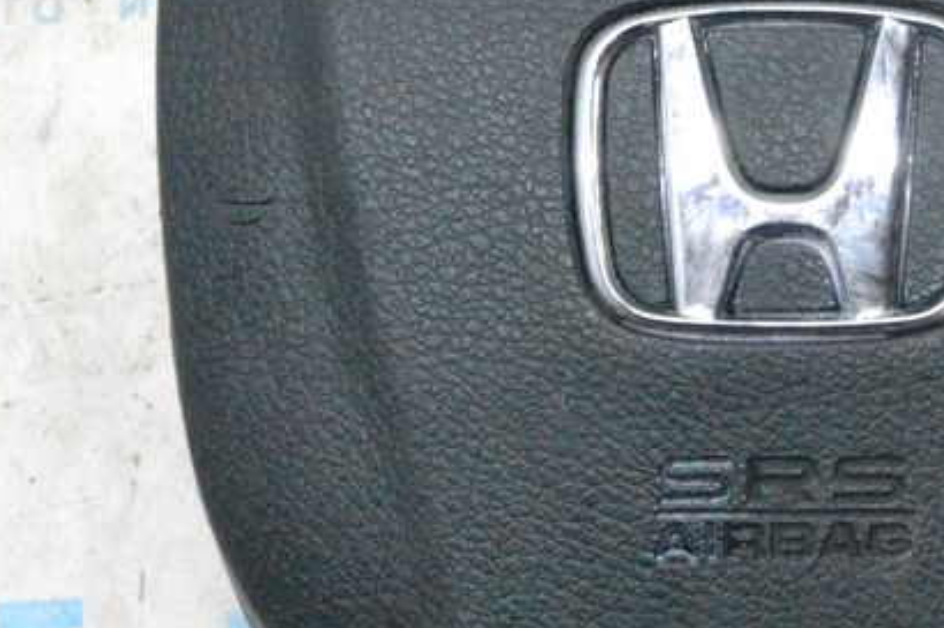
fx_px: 3145
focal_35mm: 120
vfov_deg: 11.4
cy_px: 314
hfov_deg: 16.6
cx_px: 1004
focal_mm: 32
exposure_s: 1/125
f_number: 10
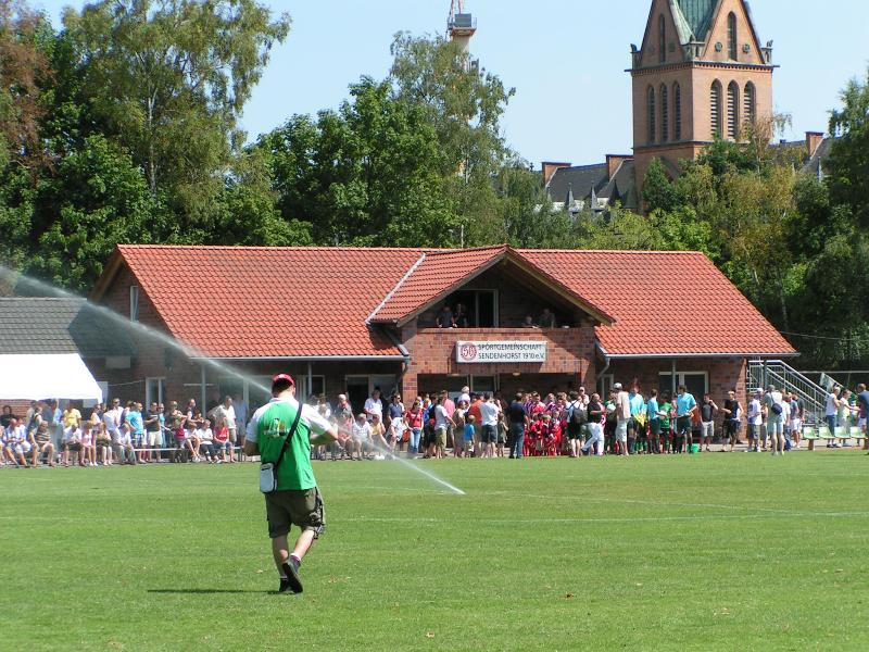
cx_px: 434
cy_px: 326
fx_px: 3138
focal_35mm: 125
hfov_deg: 15.8
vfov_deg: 11.9
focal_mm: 19.1
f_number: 5.6
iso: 50
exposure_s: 1/320
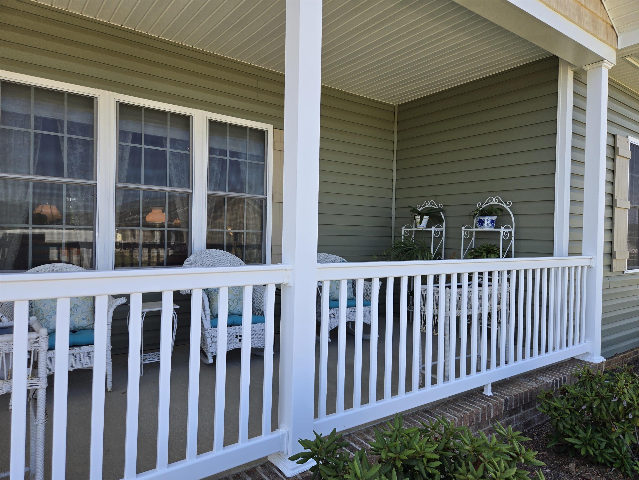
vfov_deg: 58.9
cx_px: 320
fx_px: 425
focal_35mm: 23
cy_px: 240
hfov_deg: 73.9
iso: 25
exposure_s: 1/462
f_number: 1.8
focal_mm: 5.4
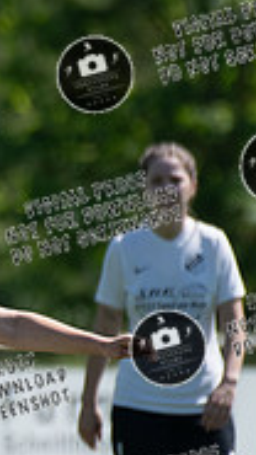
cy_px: 410
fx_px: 19909
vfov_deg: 1.3
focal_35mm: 1649
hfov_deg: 0.7
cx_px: -243
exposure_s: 1/1600
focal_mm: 420
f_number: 5.6
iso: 360
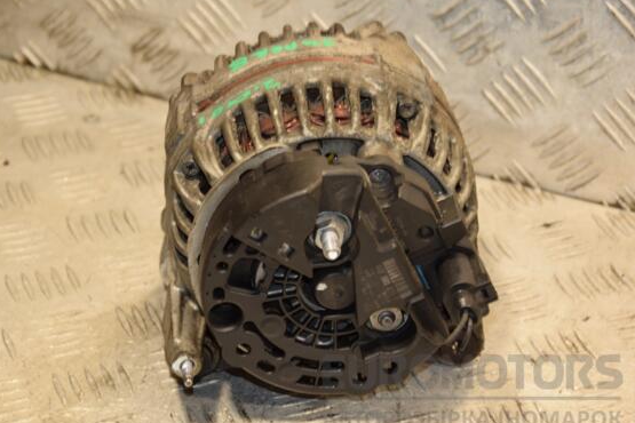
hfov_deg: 16.8
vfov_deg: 11.3
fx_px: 2144
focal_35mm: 122
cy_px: 220
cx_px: 301
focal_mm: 75
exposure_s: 1/100
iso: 800
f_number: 5.3
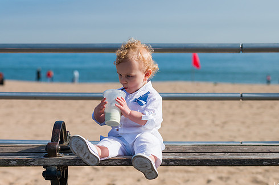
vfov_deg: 13.4
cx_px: 123
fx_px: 790
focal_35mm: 102
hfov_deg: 20.0
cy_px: 82
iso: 200
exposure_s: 1/4000
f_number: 4
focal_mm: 70
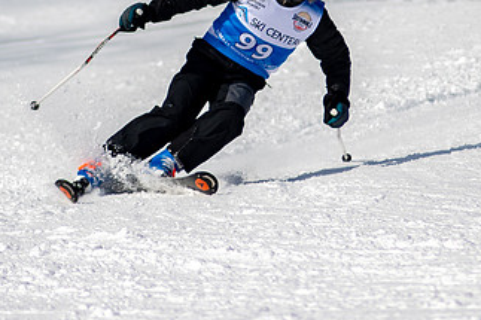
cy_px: 37
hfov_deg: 1.7
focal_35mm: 1236
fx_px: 16505
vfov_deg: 1.1
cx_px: 245
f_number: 2.8
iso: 100
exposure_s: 1/6400
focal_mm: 300
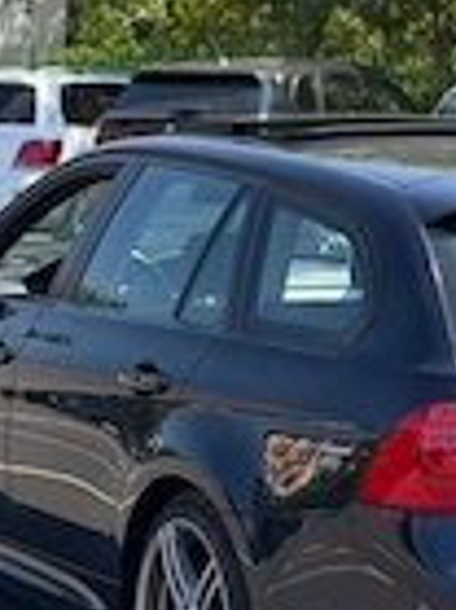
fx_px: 2428
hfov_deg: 10.7
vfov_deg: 14.2
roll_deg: -2.6
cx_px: 399
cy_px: 83
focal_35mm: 138
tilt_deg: -0.1
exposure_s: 1/1754
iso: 100
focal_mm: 6.76
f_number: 1.78
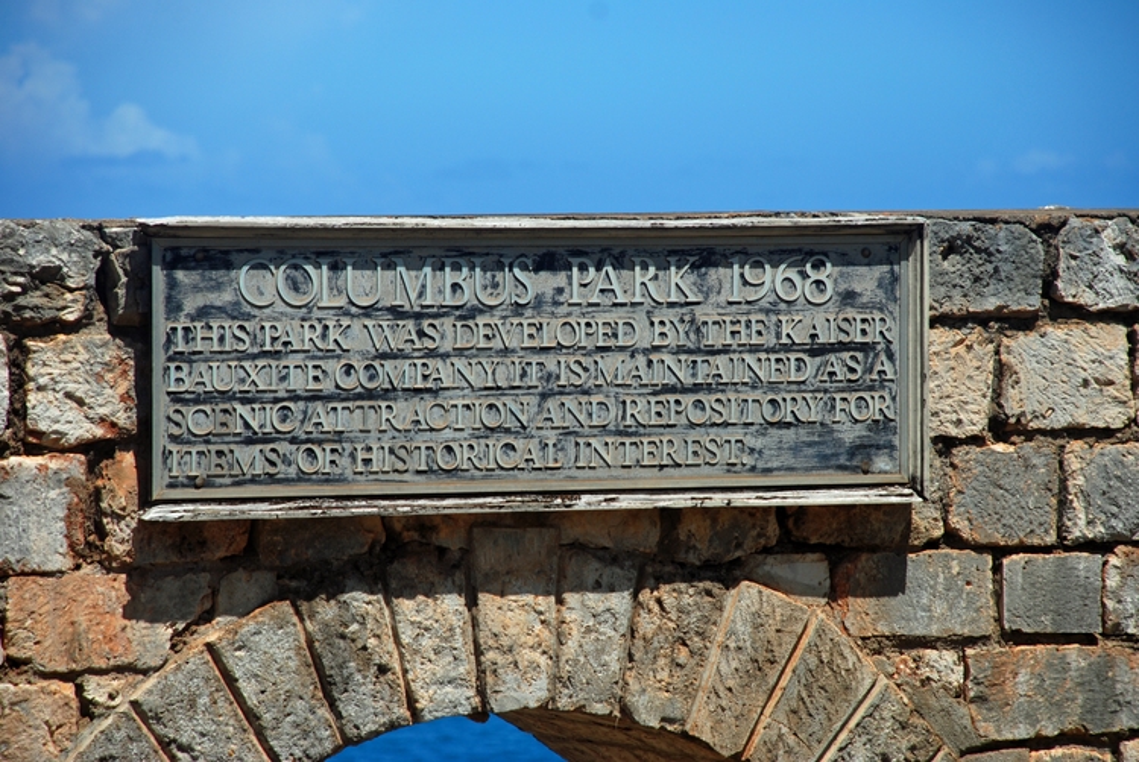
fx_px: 6414
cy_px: 381
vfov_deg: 6.8
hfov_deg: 10.1
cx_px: 570
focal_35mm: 202
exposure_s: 1/500
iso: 100
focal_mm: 135
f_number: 5.6
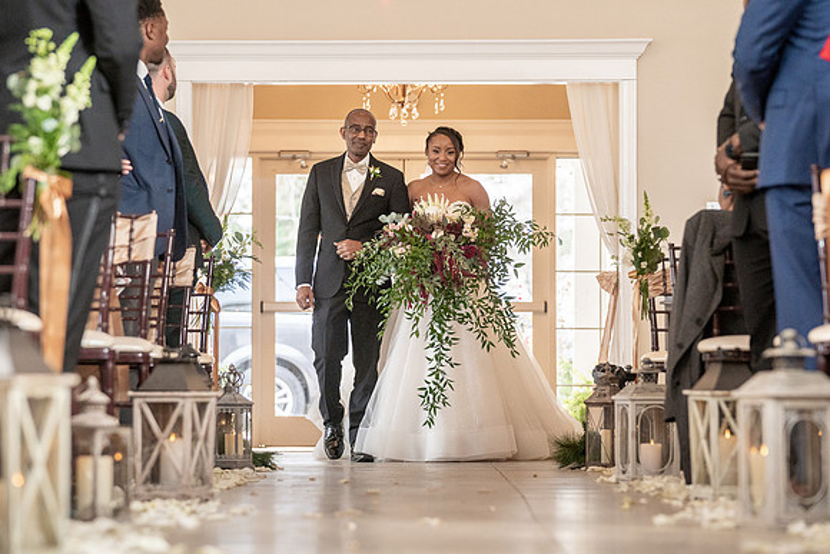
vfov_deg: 10.0
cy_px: 274
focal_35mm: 138
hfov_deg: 14.9
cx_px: 399
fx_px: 3173
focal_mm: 120
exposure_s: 1/200
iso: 2000
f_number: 4
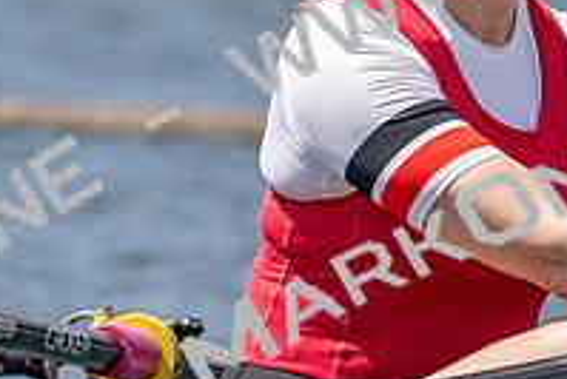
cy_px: 104
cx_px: 578
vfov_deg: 1.9
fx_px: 11553
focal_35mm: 733
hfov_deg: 2.8
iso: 250
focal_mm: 252
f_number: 5.6
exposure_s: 1/2000
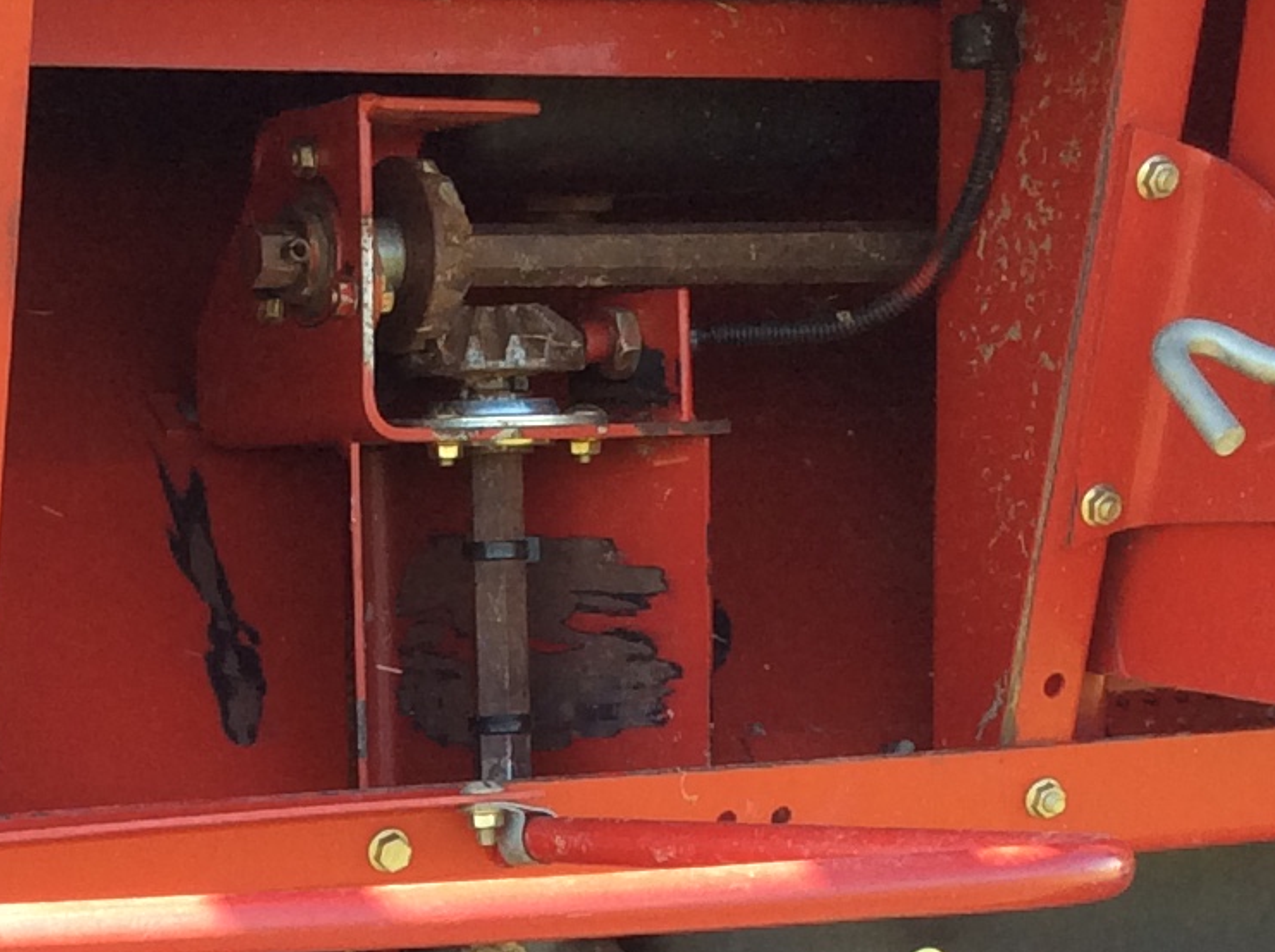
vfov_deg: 12.9
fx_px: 4118
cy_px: 1074
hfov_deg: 17.5
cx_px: 282
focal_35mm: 112
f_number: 2.4
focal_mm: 3.3
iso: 32
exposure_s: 1/137
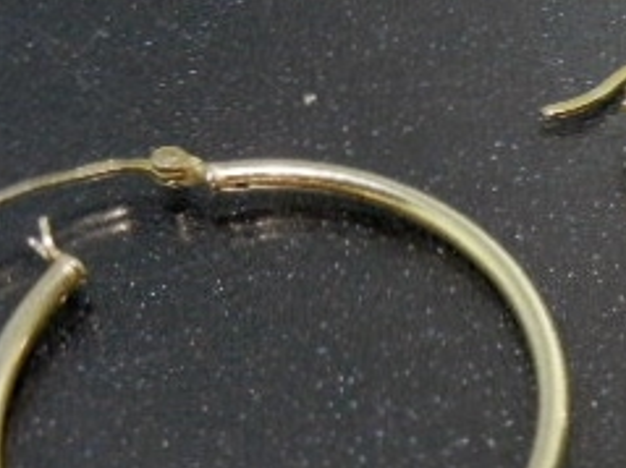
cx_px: 581
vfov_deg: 14.2
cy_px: 306
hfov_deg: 18.5
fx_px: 1880
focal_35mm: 104
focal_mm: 7.1
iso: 800
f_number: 7.4
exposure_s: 1/30
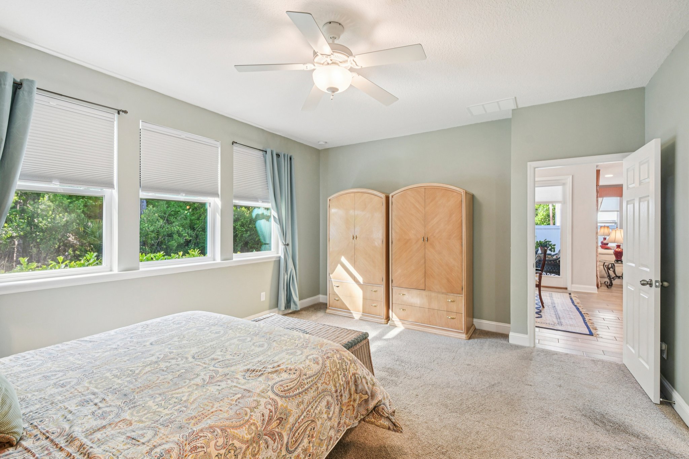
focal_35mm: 15
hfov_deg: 100.4
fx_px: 287
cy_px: 230
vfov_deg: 77.3
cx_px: 344
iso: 400
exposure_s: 1/10
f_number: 8
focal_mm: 10
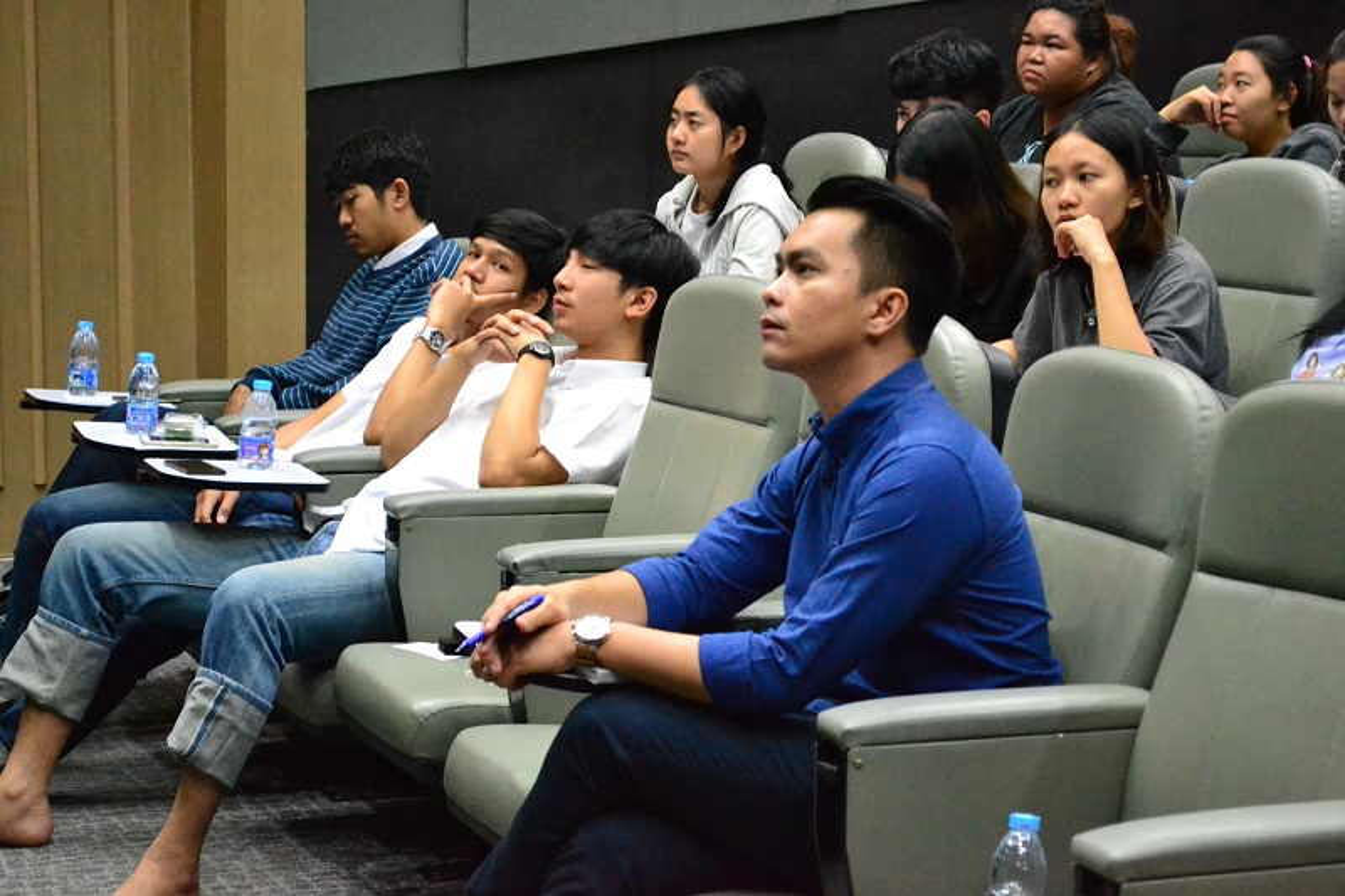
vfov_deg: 16.5
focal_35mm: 82
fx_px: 3081
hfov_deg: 24.6
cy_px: 448
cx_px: 672
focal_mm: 55
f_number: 5.6
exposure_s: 1/30
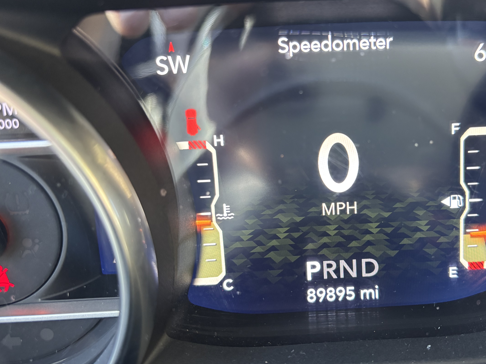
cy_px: 184
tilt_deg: -25.2
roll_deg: +0.1
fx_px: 491
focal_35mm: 35
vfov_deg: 40.7
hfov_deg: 51.7
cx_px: 323
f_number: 1.6
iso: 320
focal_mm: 5.96
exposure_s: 1/59
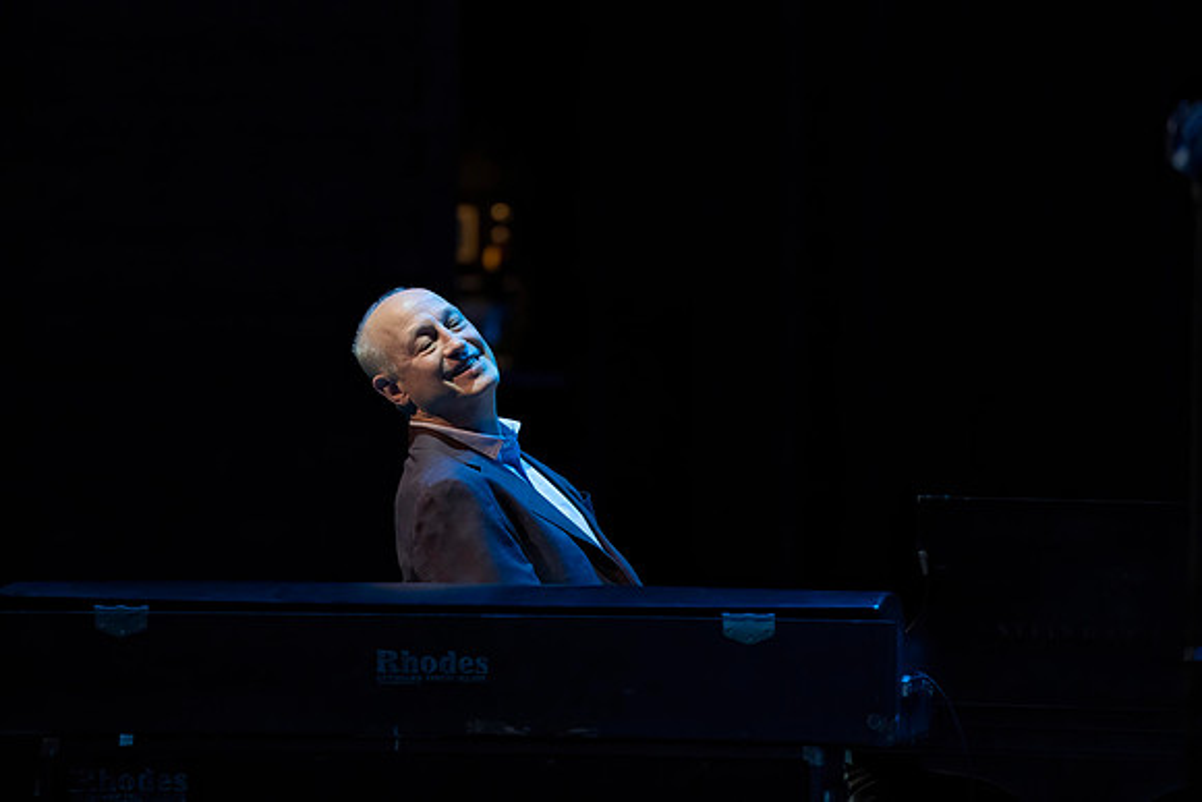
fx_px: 13358
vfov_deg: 3.4
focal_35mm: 400
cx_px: 601
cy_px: 401
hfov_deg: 5.2
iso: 4000
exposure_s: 1/250
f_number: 5.6
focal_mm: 400
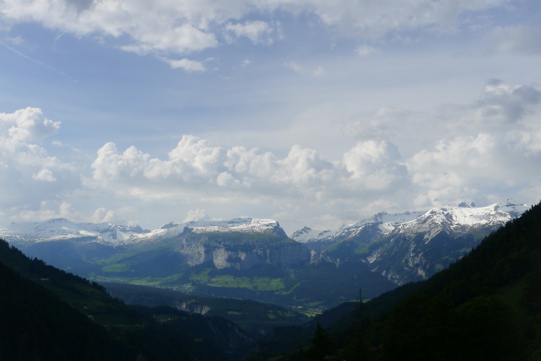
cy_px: 180
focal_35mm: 40
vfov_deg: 33.4
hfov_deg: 48.4
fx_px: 601
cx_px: 270
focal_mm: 8.5
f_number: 5
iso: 80
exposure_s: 1/1000
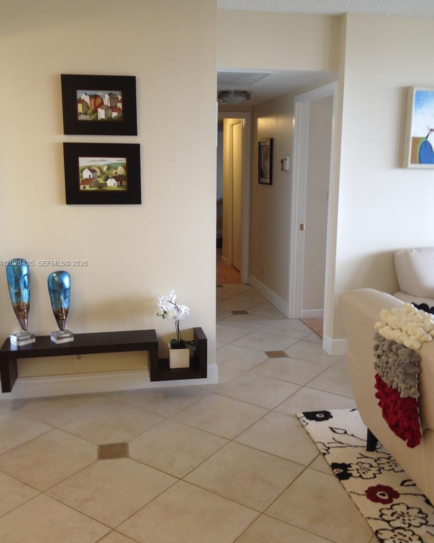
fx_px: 594
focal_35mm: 37
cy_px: 264
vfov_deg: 49.1
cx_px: 217
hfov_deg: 40.1
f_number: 2.4
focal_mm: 4.28
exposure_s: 1/24
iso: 50
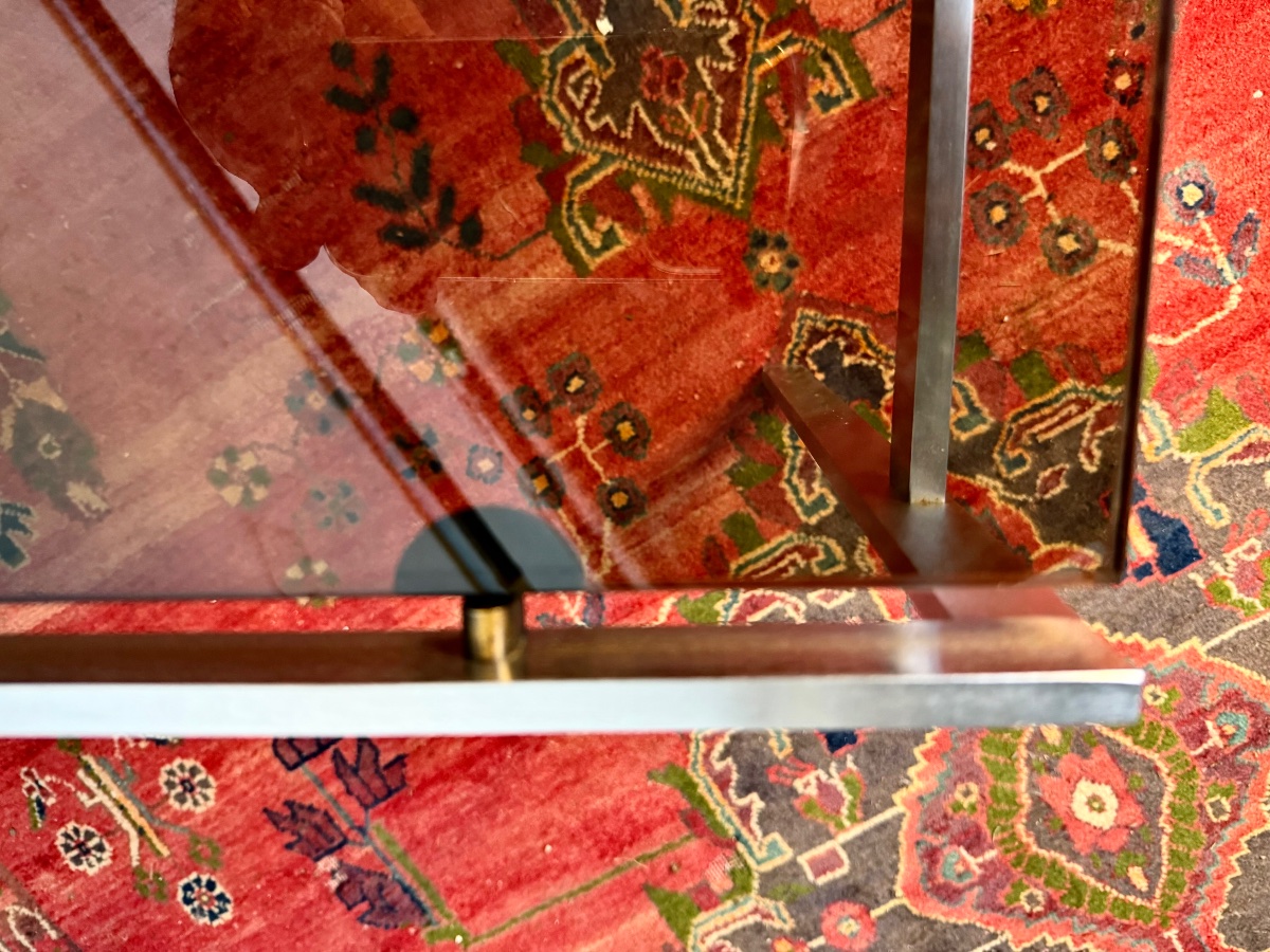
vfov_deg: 56.8
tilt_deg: -75.8
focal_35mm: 24
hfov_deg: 71.6
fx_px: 881
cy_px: 476
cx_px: 635
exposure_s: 1/60
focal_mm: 6.76
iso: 500
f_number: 1.78
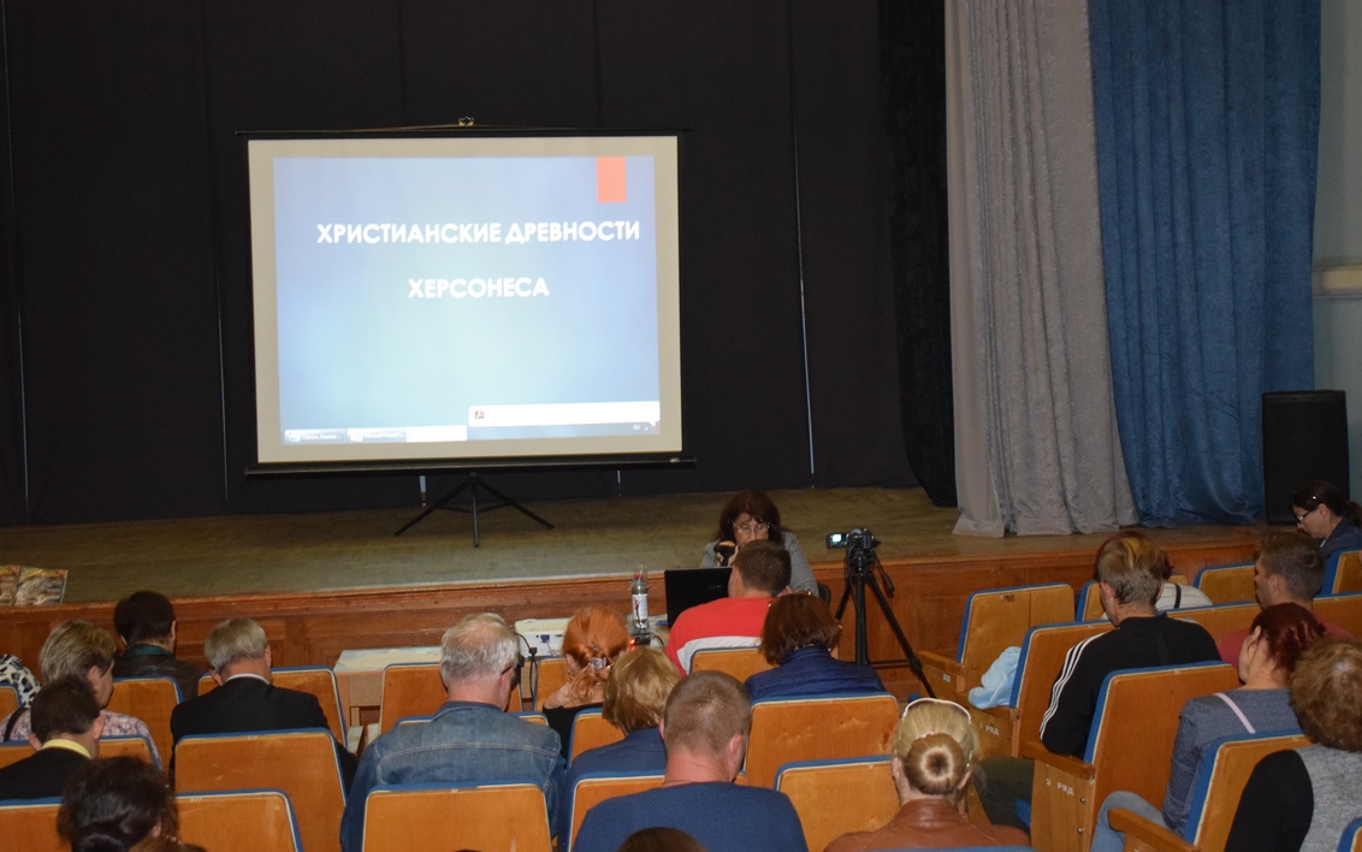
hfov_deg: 36.3
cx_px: 688
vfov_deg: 23.2
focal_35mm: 56
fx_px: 2079
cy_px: 406
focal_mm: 36
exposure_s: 1/60
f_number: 4.8
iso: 2800
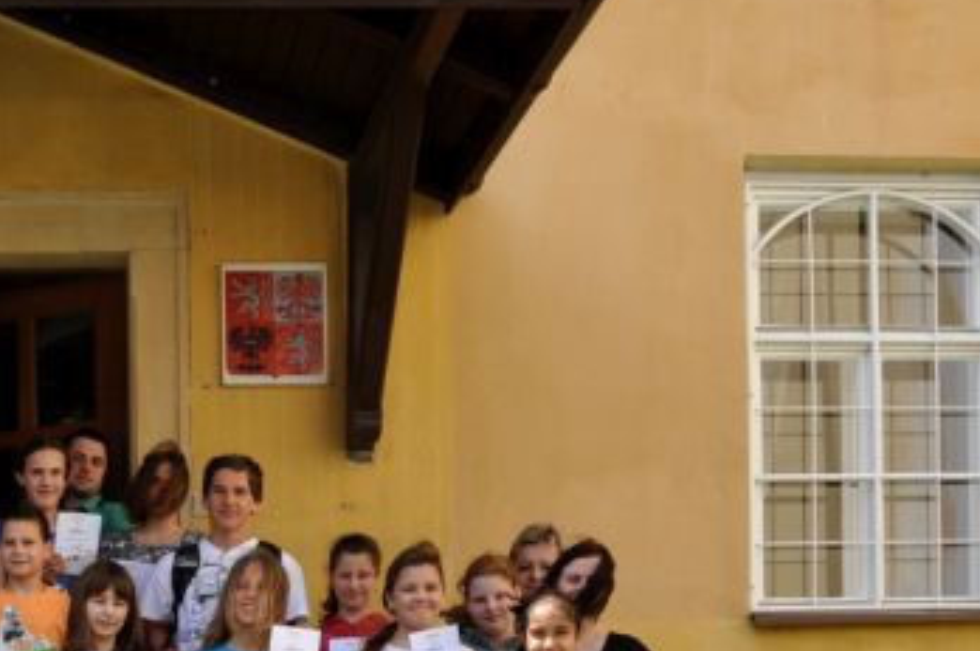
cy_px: 480
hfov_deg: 30.1
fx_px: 1685
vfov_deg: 21.7
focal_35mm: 62
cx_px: -11
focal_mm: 18
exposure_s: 1/200
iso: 200
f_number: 10
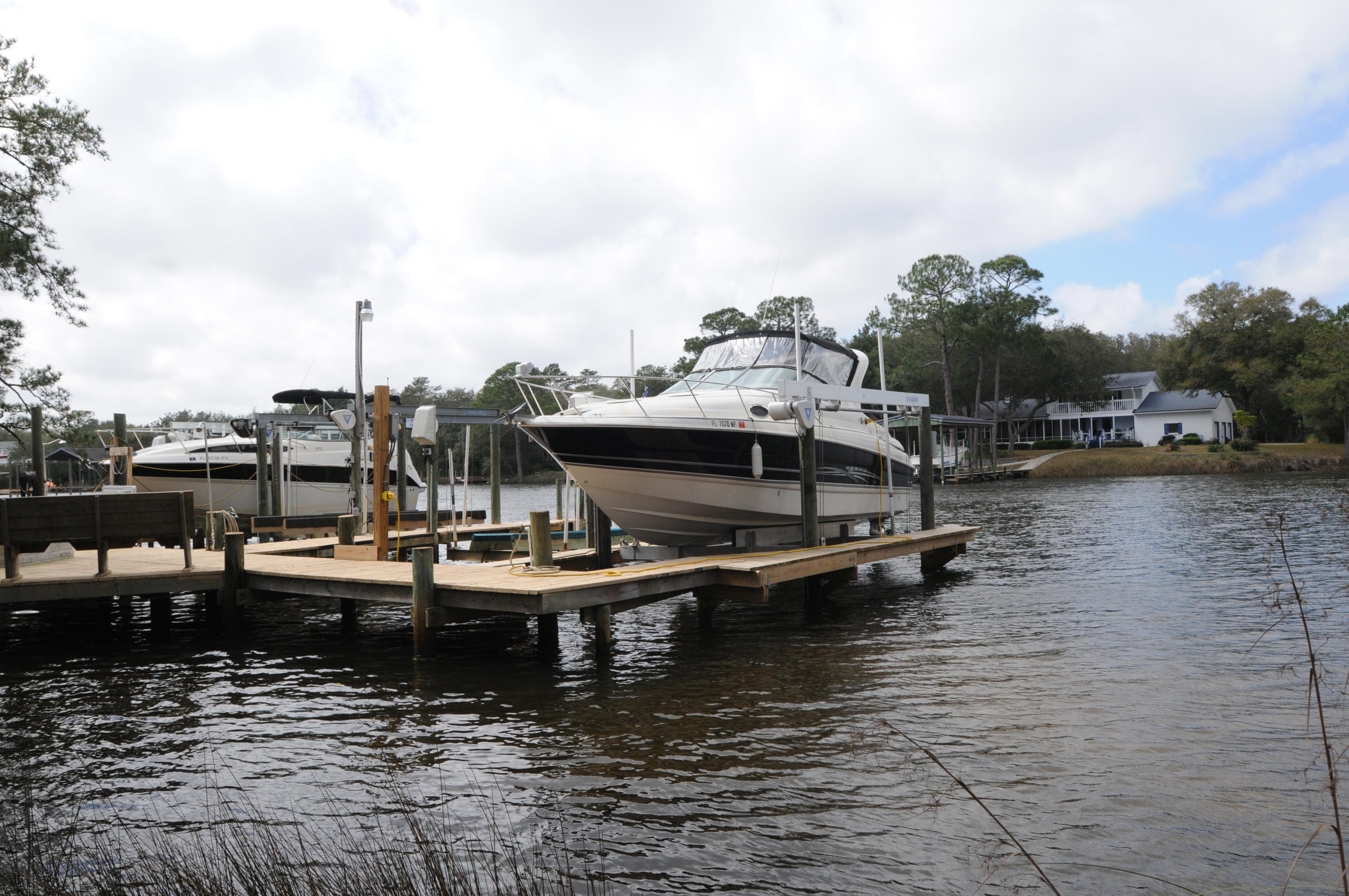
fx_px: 1067
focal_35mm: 28
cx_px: 674
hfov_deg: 64.6
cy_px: 448
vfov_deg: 45.6
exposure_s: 1/500
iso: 400
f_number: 11
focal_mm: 19
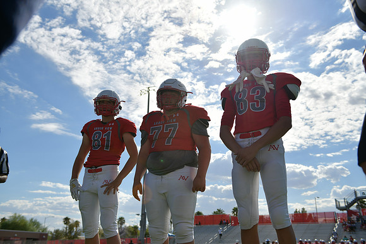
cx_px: 183
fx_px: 356
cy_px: 122
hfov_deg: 54.4
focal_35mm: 35
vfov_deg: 37.9
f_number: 3.5
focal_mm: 35
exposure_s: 1/2000
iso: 64
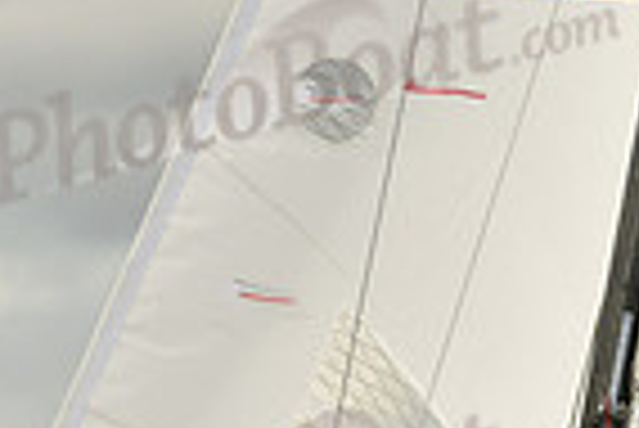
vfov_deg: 1.7
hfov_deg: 2.5
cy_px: 674
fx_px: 14481
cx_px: 855
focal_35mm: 815
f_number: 5.6
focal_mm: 200
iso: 320
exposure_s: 1/1600
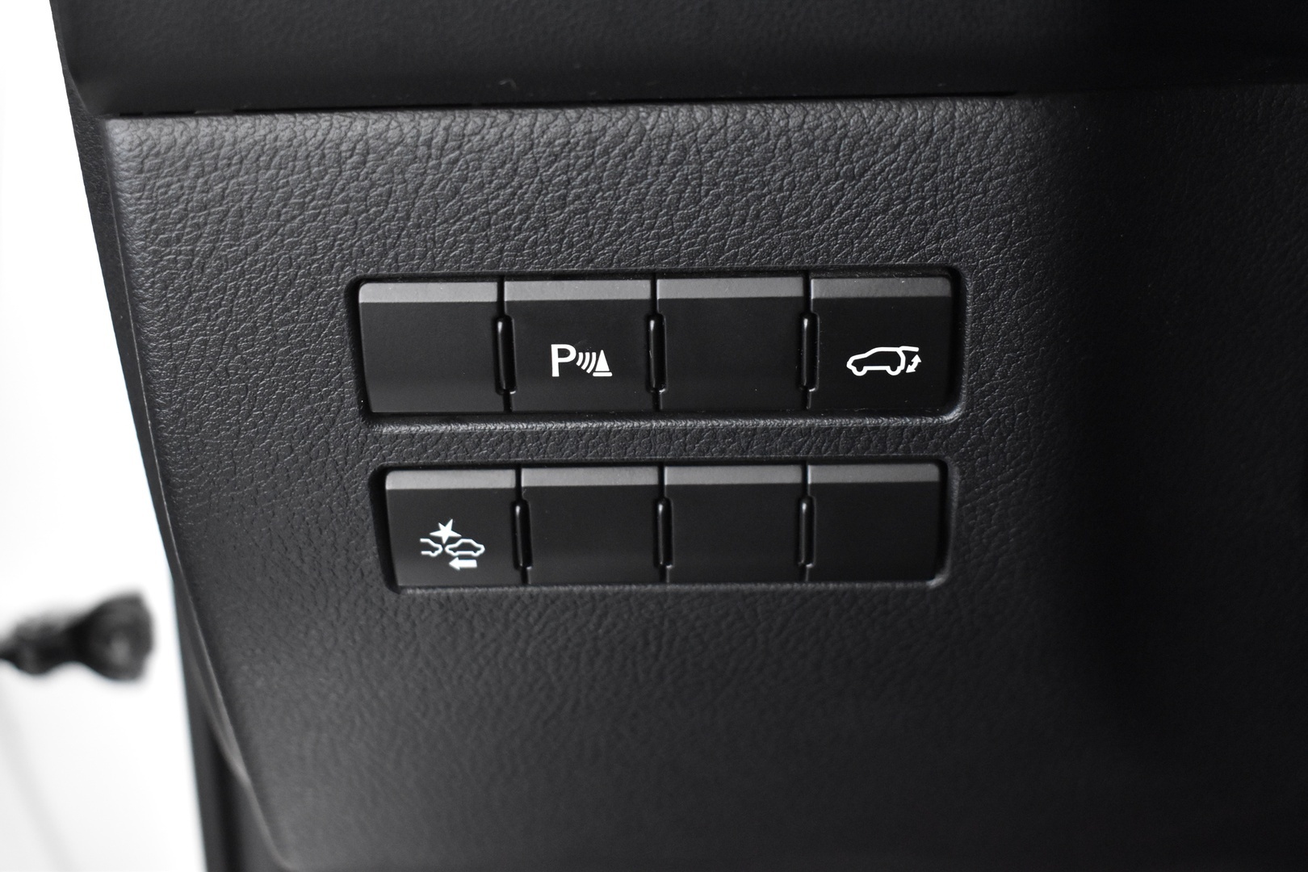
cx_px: 654
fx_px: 1907
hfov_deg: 37.9
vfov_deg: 25.8
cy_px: 436
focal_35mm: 52
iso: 3200
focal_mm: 35
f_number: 4.5
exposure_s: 1/15
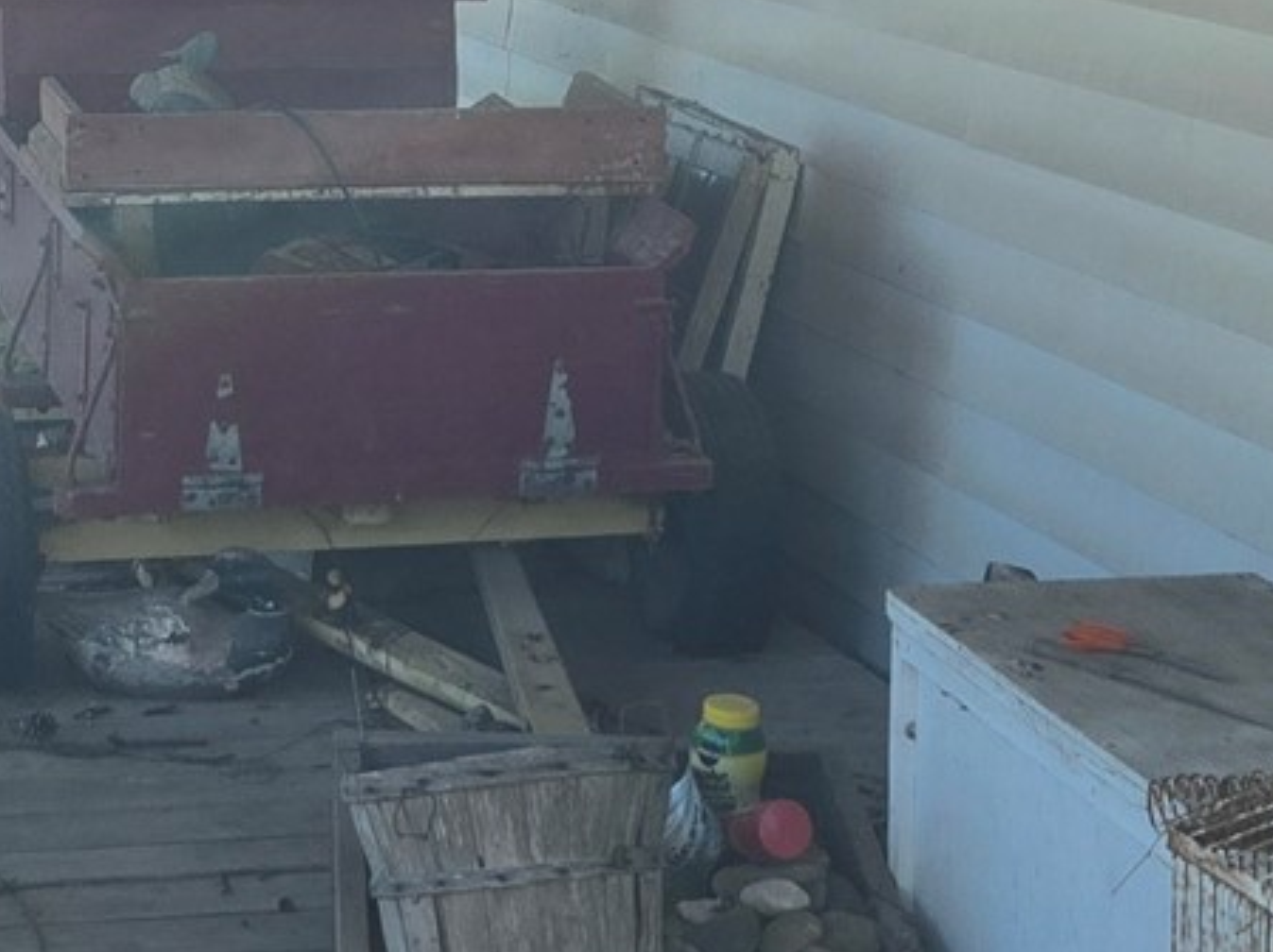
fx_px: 3858
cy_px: -244
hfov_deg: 18.6
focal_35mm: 105
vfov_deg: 13.6
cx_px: 354
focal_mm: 5.4
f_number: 1.8
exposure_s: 1/827
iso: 80
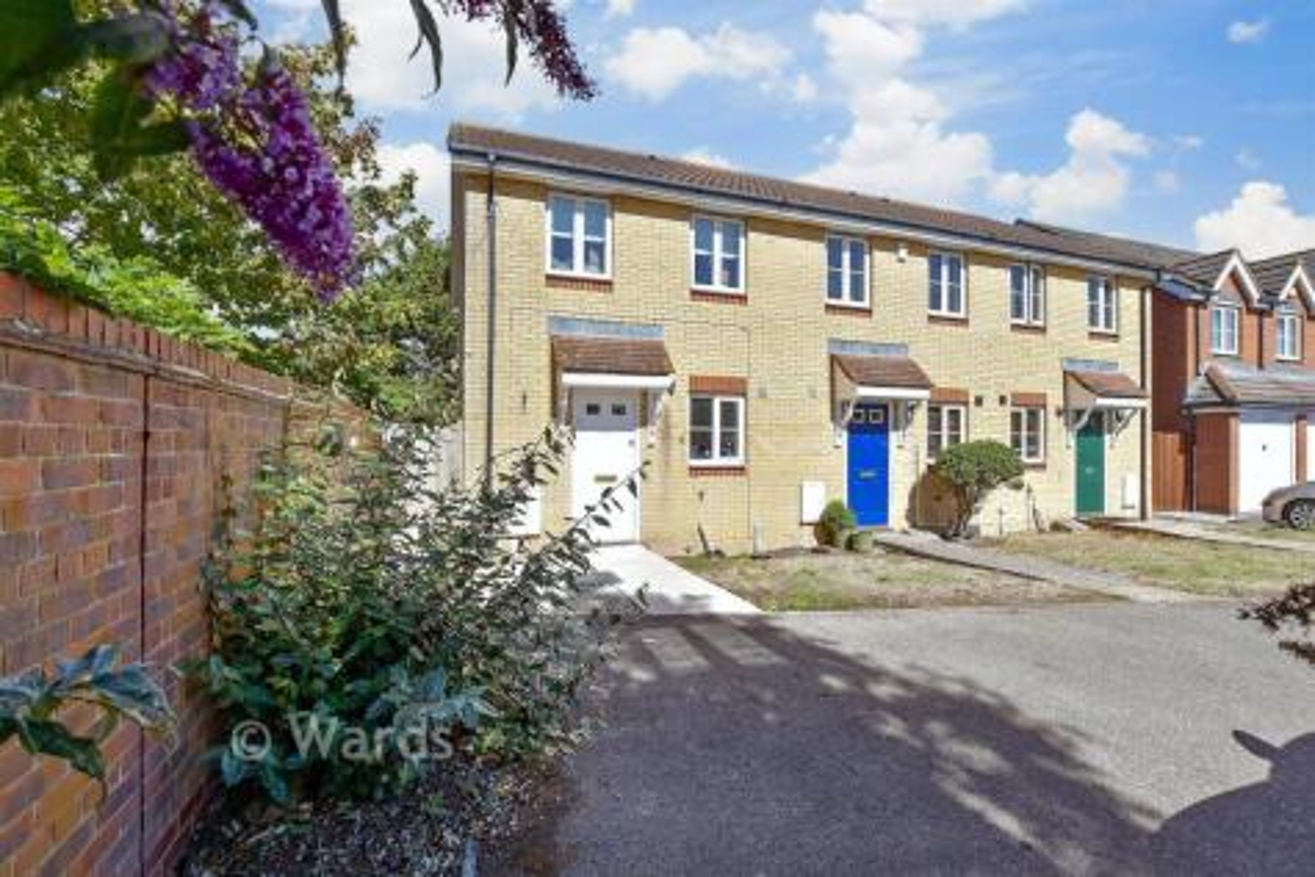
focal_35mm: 15
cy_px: 438
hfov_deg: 100.4
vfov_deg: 77.4
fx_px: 548
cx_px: 658
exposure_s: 1/320
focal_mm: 10
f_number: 8
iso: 160
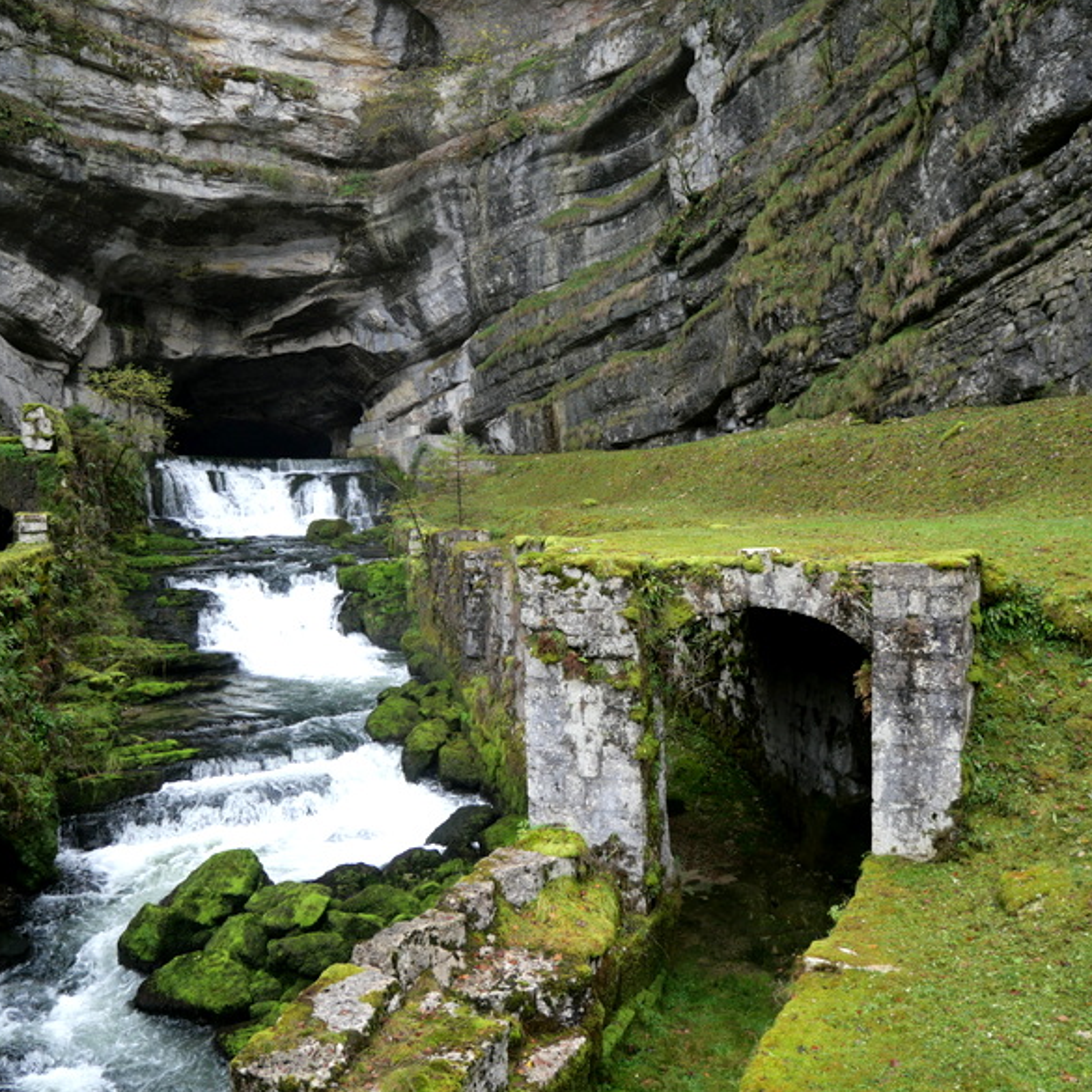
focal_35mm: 29
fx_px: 1035
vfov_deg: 55.6
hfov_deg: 55.6
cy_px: 549
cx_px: 502
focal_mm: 12
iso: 800
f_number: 3.5
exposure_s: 1/100
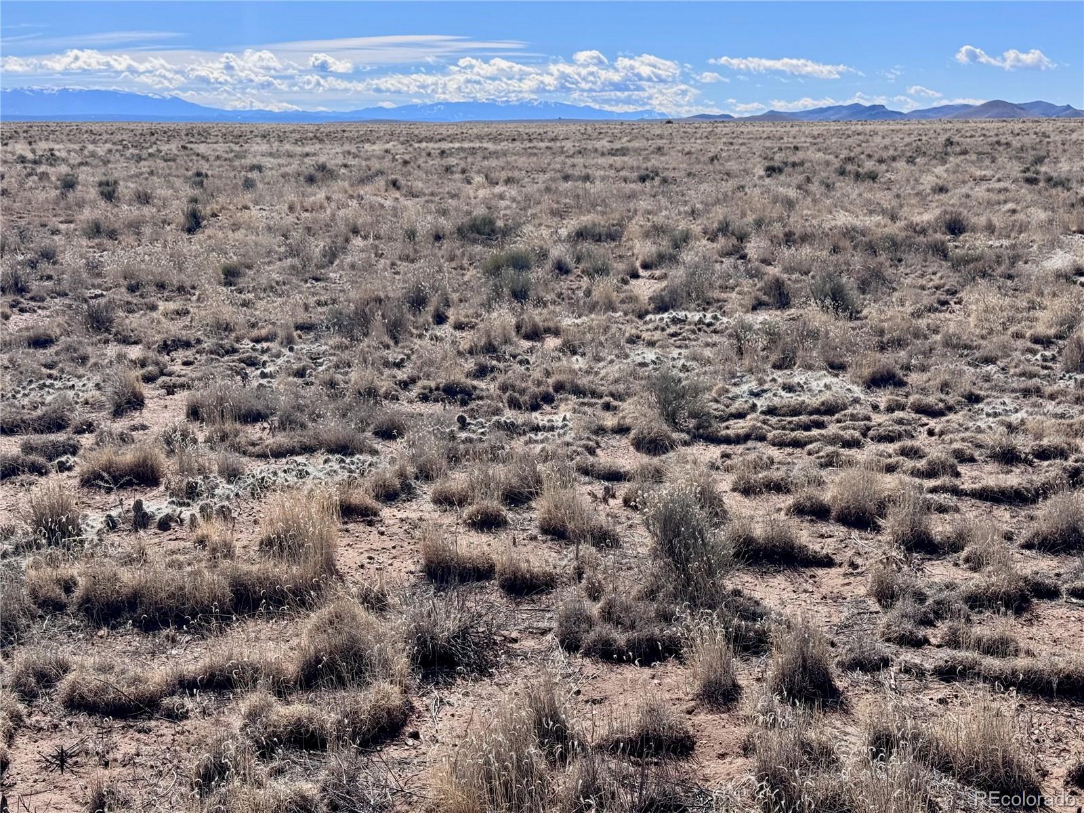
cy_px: 406
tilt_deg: -11.4
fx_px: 1503
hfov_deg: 39.7
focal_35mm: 48
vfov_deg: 30.3
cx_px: 542
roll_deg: -0.2
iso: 64
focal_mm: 6.76
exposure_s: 1/5848
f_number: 1.78
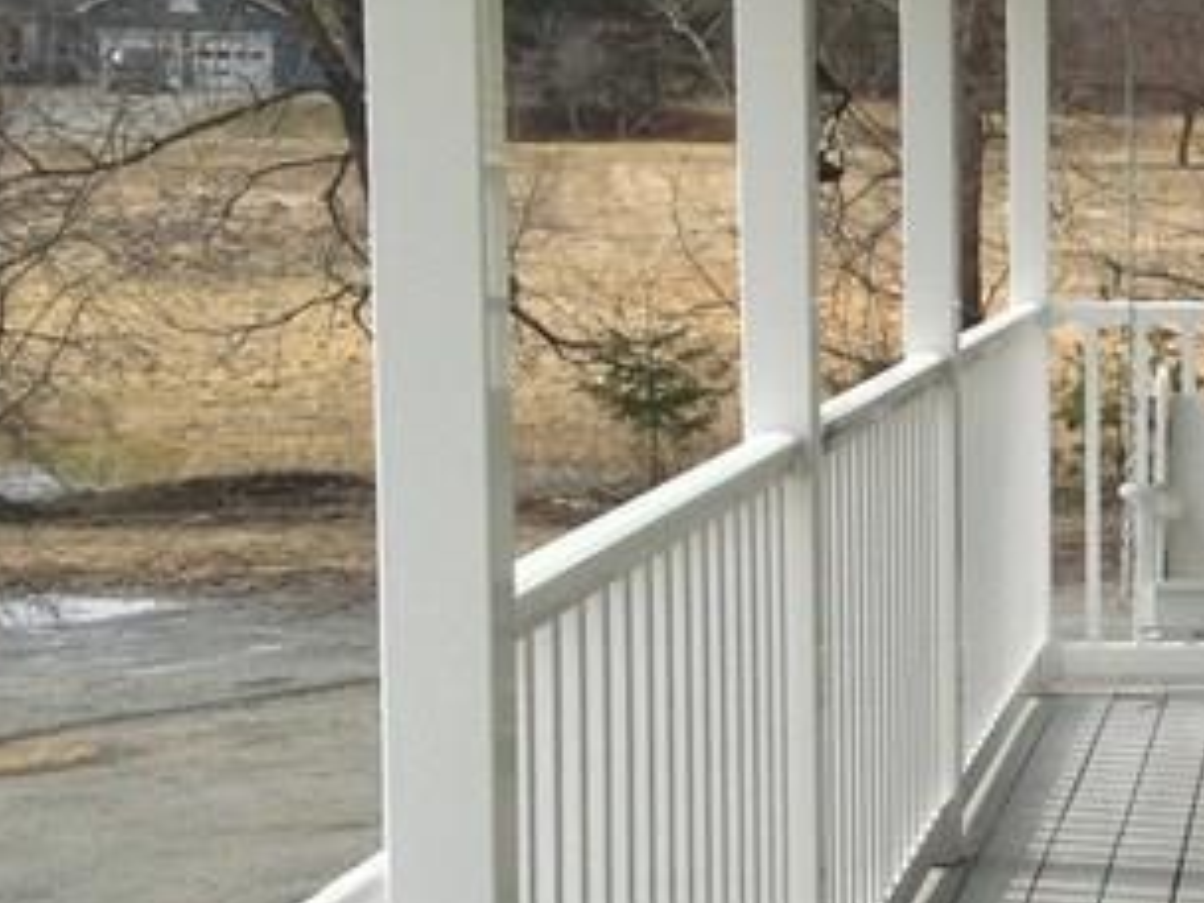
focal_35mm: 111
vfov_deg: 13.3
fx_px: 3861
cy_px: 551
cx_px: 1612
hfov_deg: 16.6
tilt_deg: -6.6
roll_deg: +0.8
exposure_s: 1/935
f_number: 2.4
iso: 50
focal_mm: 4.12
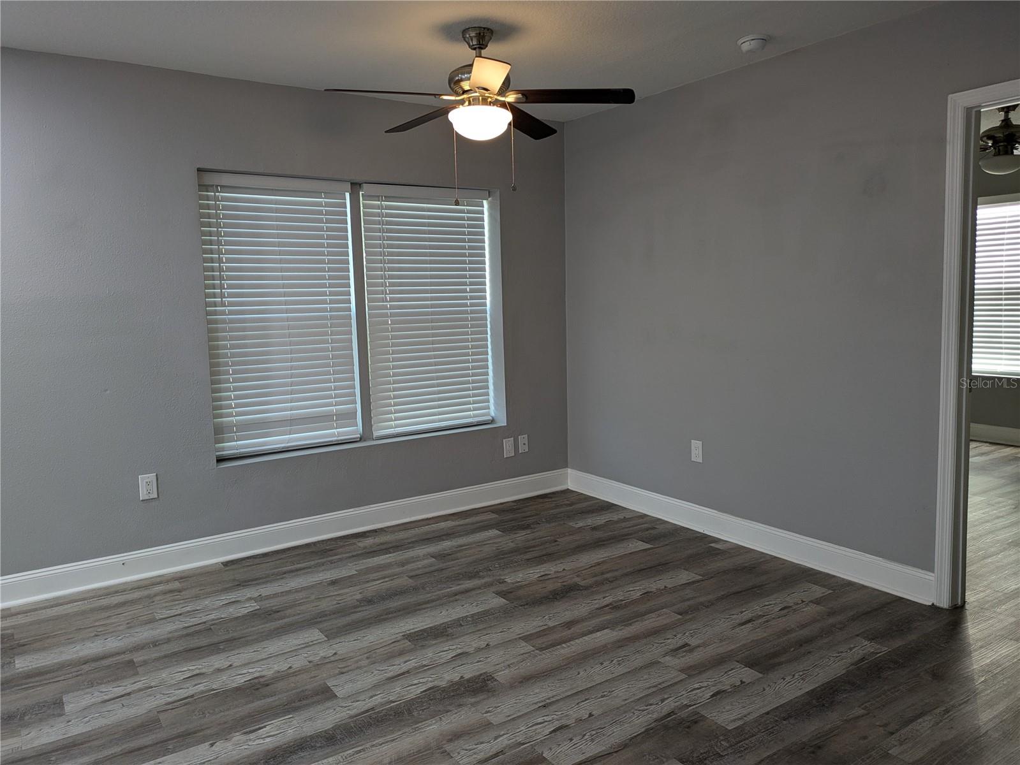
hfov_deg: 69.4
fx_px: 737
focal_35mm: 25
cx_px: 510
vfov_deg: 54.9
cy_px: 382
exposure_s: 1/60
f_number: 1.89
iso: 139
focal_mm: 5.43
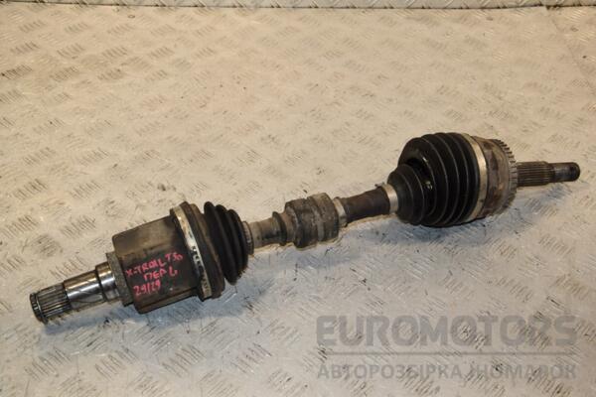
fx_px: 795
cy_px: 198
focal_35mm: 48
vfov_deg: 28.1
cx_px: 298
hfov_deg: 41.1
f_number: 8
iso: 800
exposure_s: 1/200
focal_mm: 32
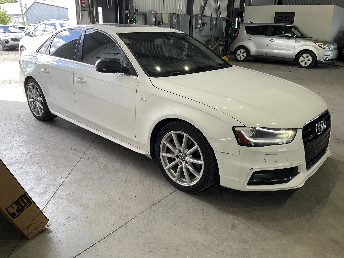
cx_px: 172
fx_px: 288
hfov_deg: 61.7
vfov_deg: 48.2
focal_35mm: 29
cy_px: 129
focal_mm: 3
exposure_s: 1/122
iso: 25
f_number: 1.8
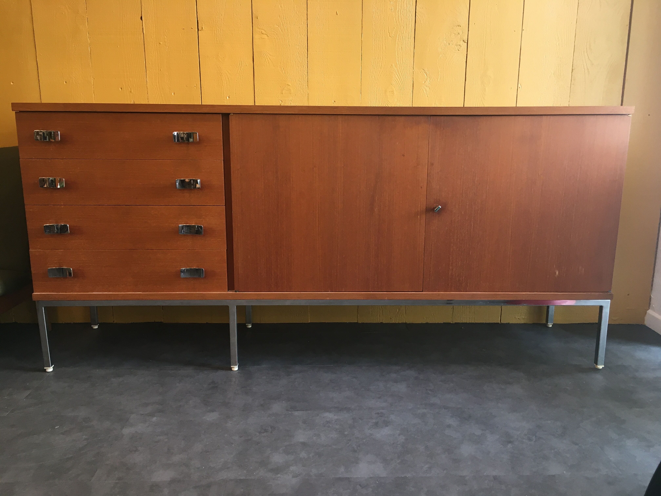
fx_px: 554
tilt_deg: -12.1
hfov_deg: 61.7
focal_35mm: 29
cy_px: 248
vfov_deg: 48.2
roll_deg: +0.2
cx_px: 330
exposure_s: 1/33
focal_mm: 4.15
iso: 80
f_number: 2.2
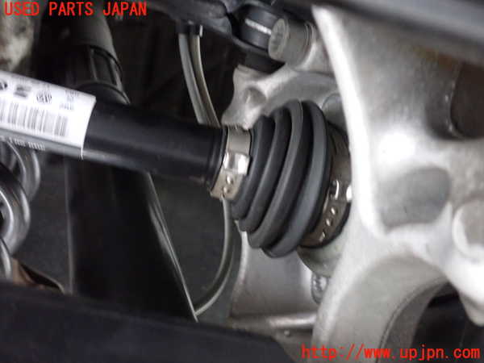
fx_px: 419
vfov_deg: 46.8
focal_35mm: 30
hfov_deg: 60.0
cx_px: 242
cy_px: 182
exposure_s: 1/20
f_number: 2.3
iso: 800
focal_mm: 5.4
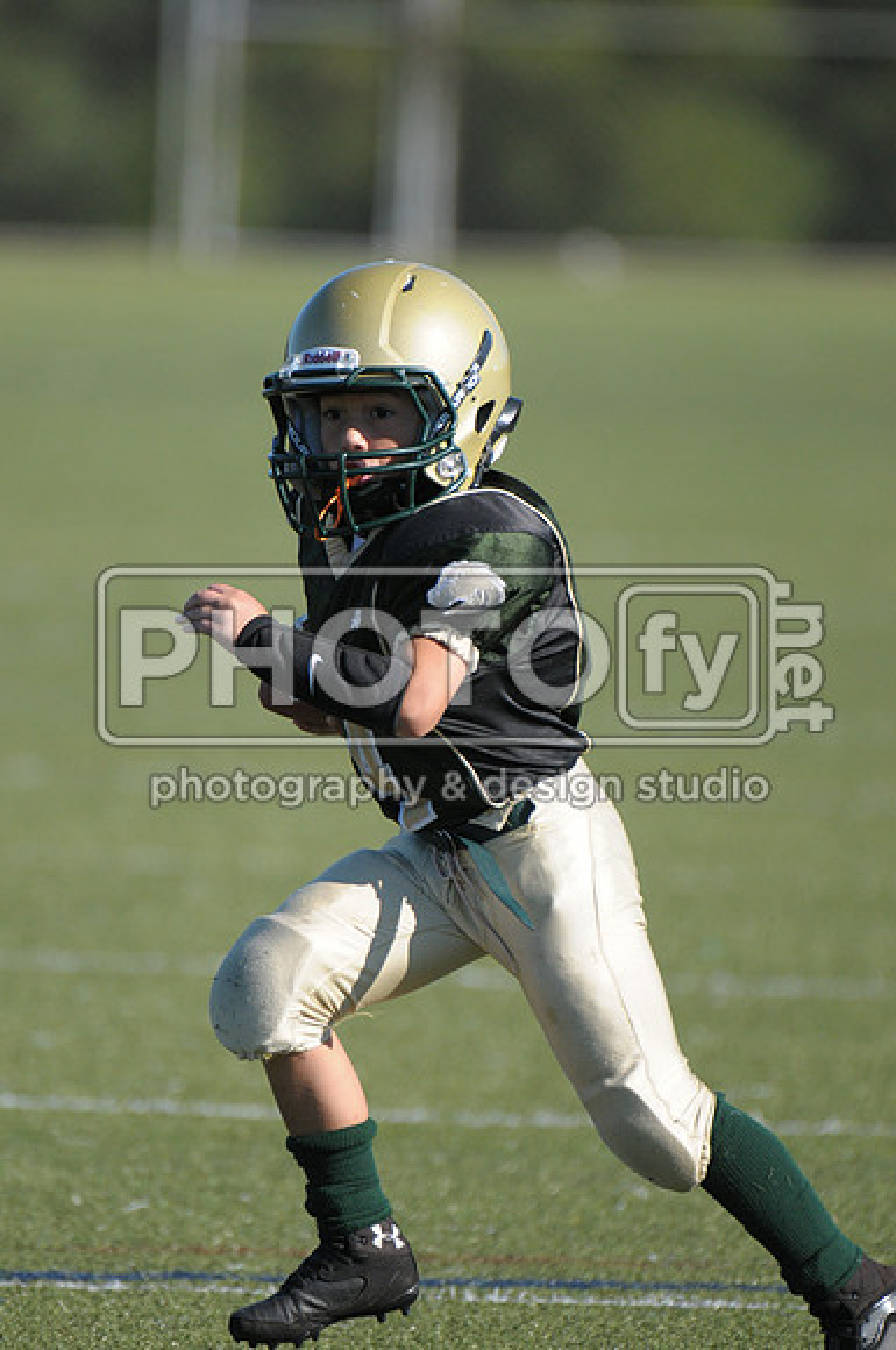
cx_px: 448
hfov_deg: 2.3
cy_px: 675
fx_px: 22465
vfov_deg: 3.4
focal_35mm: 600
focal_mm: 400
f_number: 4
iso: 640
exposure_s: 1/3200
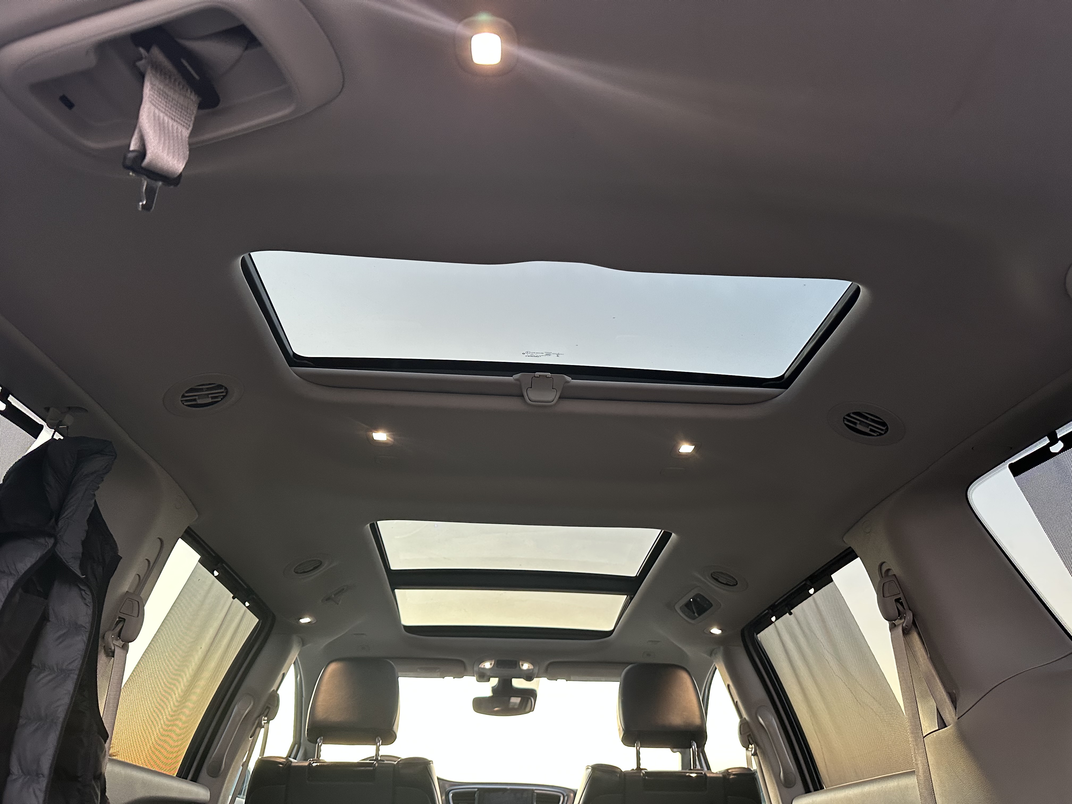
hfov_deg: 71.6
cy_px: 402
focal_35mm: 24
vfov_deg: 56.8
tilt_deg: +27.3
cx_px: 536
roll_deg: +0.8
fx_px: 743
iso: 400
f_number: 1.78
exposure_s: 1/60
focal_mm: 6.86
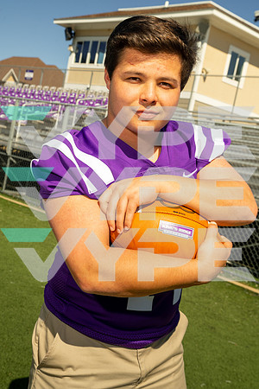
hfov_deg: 26.5
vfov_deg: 38.9
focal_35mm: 51
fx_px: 550
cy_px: 194
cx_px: 130
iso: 250
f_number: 11
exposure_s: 1/125
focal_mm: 51
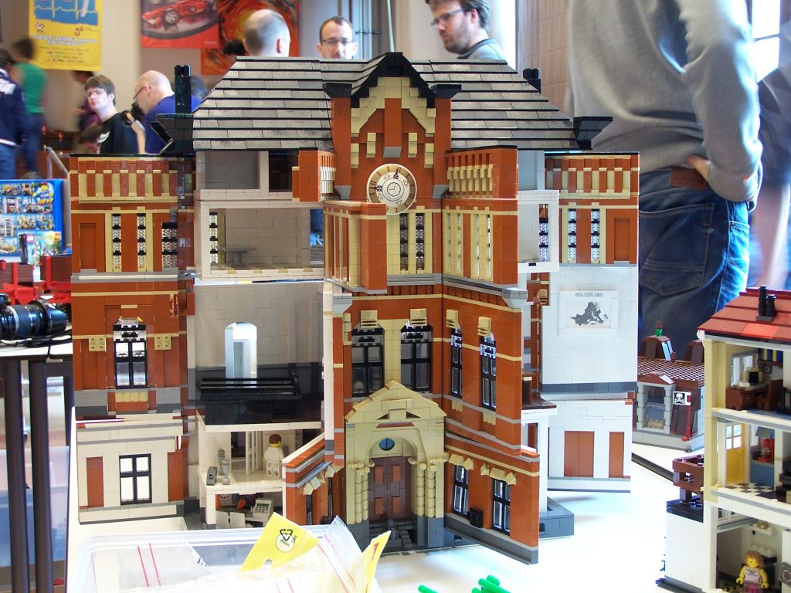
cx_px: 396
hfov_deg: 34.3
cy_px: 296
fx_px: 1280
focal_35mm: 56
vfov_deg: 26.1
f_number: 3.1
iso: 80
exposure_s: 1/3
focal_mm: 9.3
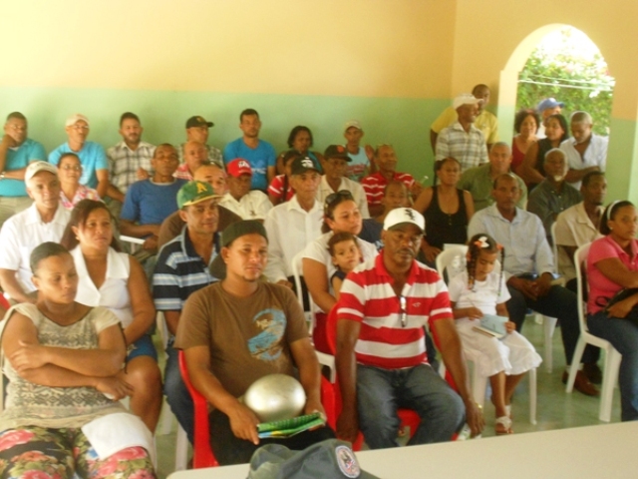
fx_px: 1032
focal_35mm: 56
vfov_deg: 26.1
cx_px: 319
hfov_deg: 34.3
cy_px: 240
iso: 500
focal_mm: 10
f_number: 4.9
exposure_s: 1/60
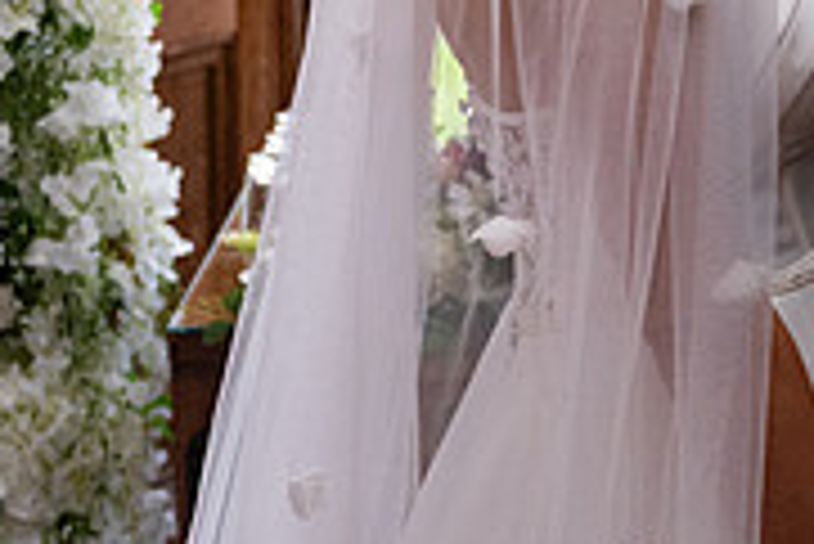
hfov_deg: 11.3
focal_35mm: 176
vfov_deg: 7.7
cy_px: -151
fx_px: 3983
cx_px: 1183
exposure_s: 1/160
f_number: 3.5
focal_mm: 55
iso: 1000
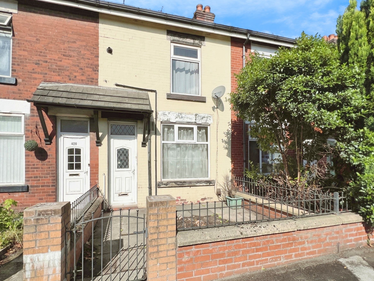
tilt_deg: +1.2
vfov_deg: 78.0
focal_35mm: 16
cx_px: 181
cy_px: 152
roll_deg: +0.7
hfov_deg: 94.5
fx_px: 173
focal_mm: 1.57
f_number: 1.8
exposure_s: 1/3650
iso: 32
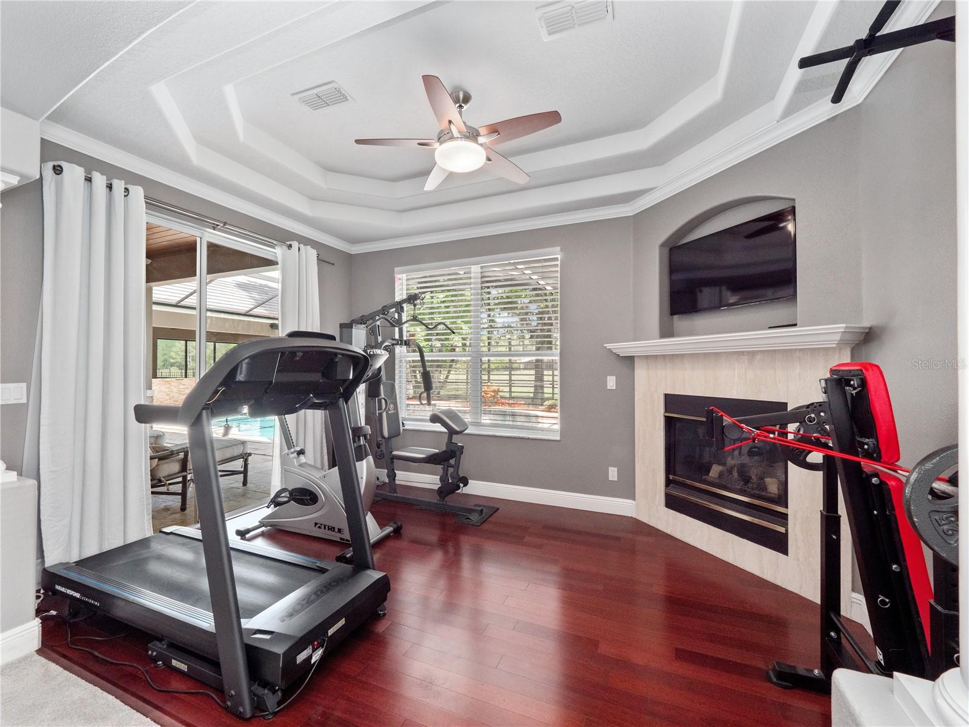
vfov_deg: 85.7
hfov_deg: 102.1
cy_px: 364
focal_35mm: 14
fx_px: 392
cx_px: 484
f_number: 8
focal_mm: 7
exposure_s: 1/15
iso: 320
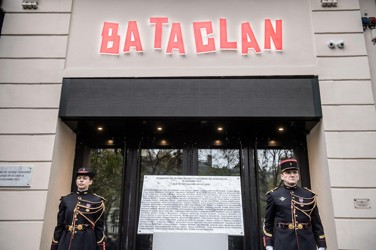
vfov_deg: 36.8
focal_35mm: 36
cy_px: 125
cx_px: 188
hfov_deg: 53.2
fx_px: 376
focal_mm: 36
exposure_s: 1/320
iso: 1000
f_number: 4
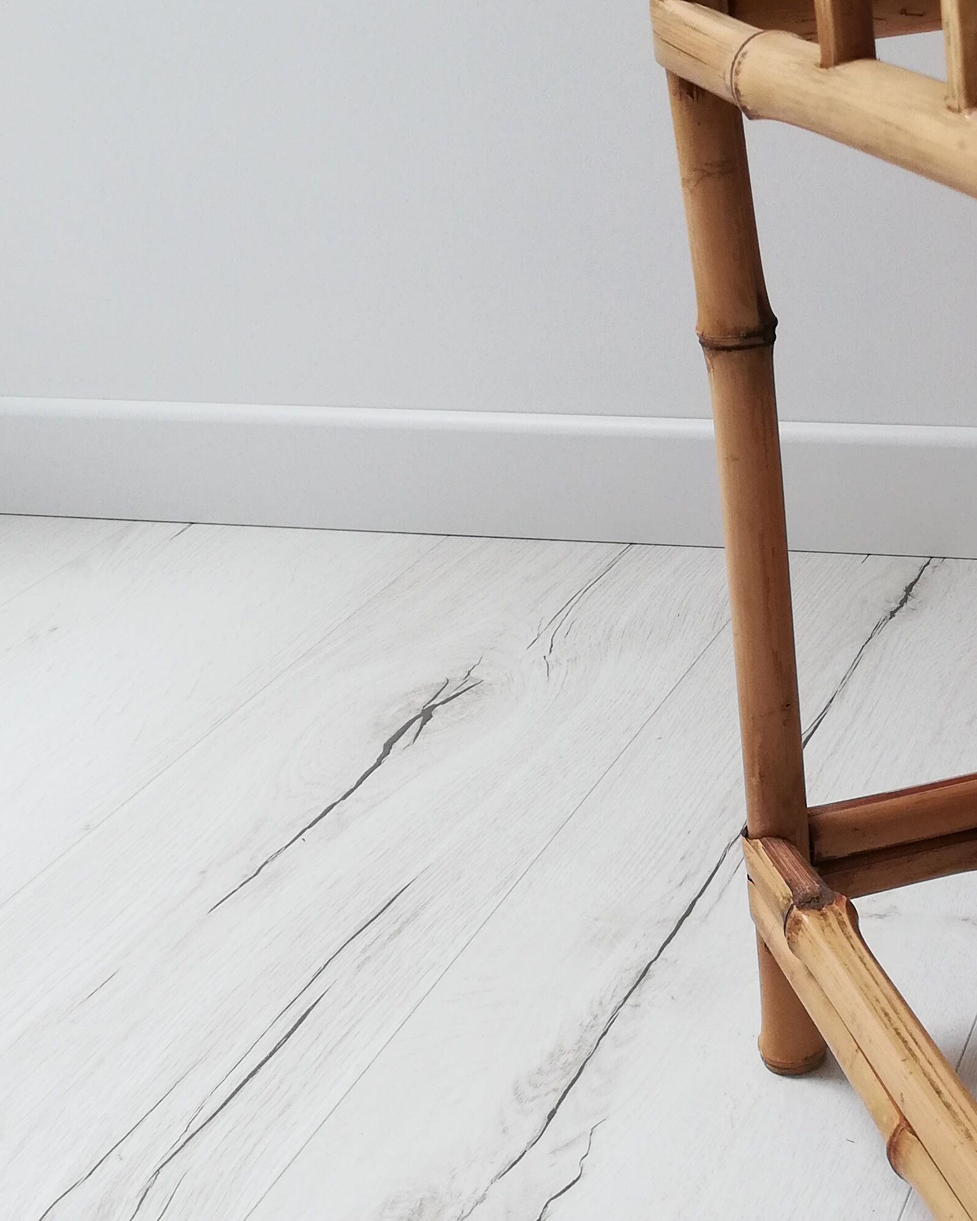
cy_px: 604
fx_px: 2132
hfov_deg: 25.0
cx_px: 875
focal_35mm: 59
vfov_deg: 32.0
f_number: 2.2
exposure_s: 1/50
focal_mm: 3.81
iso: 80
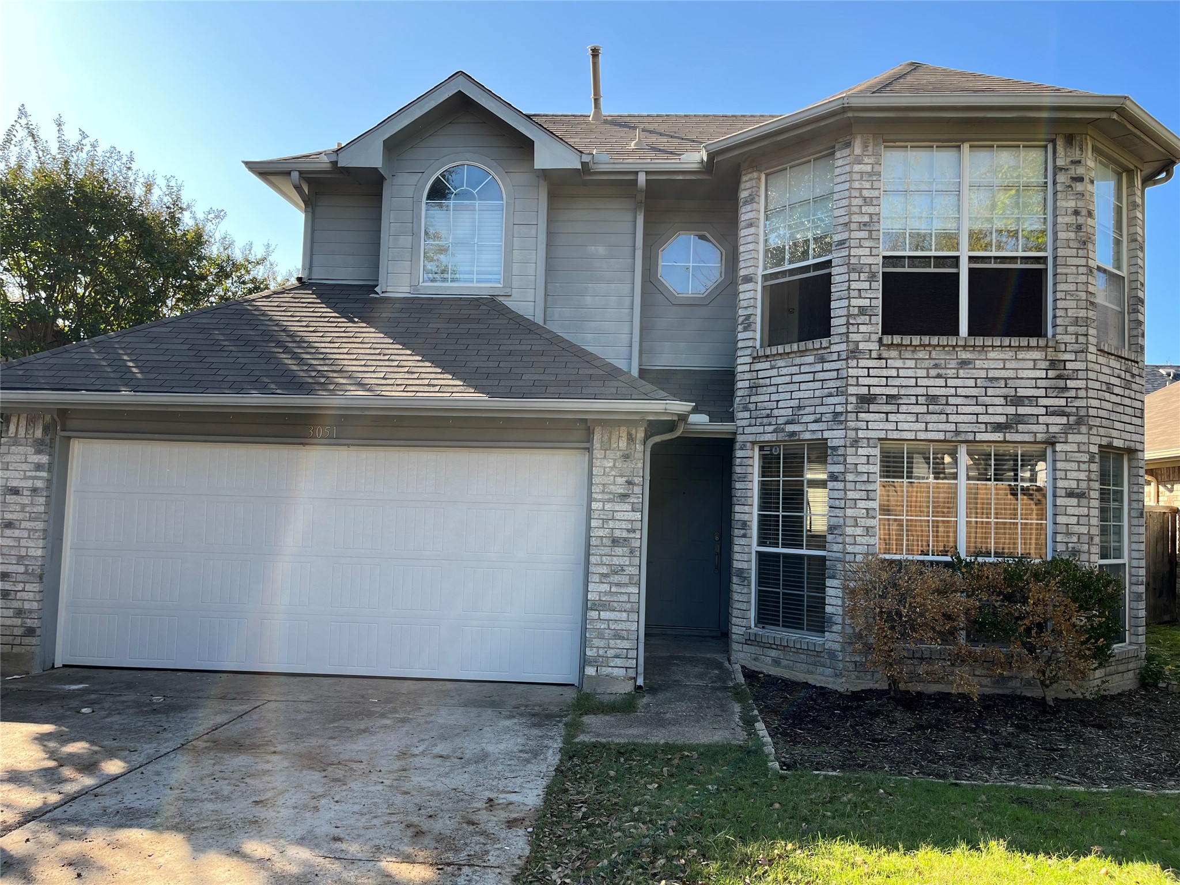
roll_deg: -2.0
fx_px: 886
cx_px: 590
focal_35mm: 26
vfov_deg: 53.1
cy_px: 442
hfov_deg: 67.3
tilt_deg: +3.6
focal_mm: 5.1
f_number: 1.6
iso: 50
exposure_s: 1/550
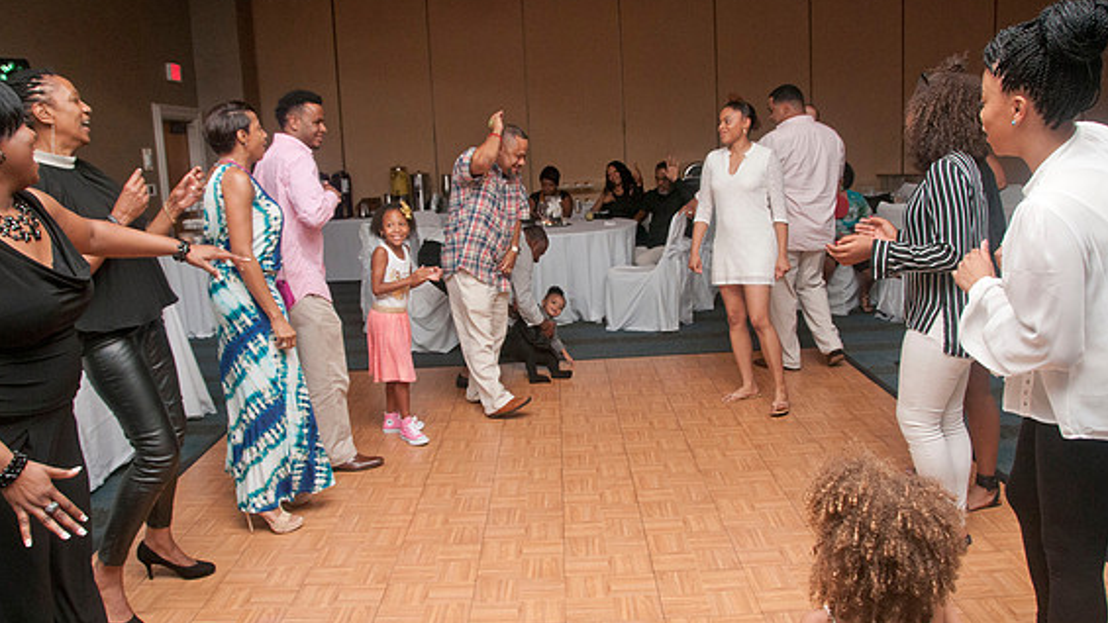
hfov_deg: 66.1
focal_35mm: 29
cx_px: 549
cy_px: 301
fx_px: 852
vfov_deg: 40.2
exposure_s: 1/125
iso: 800
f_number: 5.6
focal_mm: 18
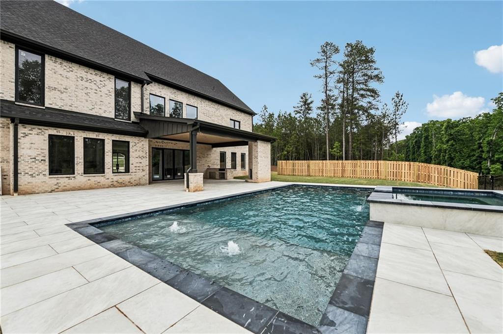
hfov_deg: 104.3
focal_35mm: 14
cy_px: 167
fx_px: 195
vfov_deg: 81.1
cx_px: 252
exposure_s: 1/1250
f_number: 7.1
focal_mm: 14
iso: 400
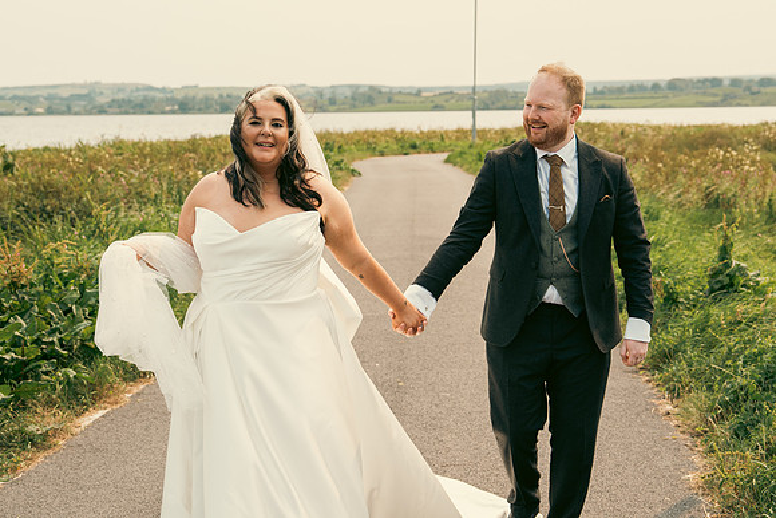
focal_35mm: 57
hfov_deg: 35.0
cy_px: 259
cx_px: 388
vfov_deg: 23.8
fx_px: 1229
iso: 125
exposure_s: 1/800
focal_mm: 38
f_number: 3.5
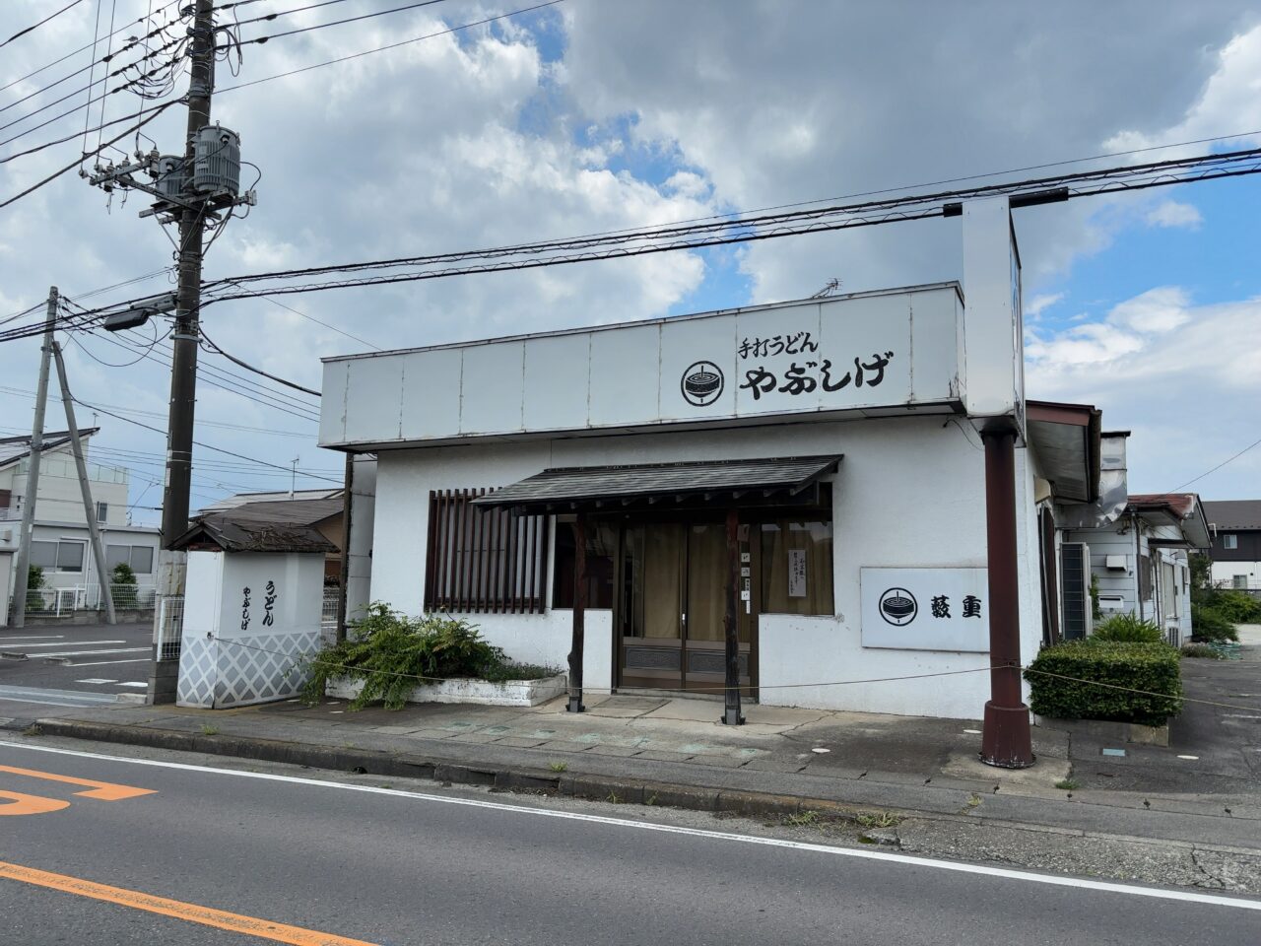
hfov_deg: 67.3
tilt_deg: +7.6
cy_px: 473
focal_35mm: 26
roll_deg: -1.2
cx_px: 630
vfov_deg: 53.1
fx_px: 947
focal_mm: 5.96
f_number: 1.6
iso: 50
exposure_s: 1/3311
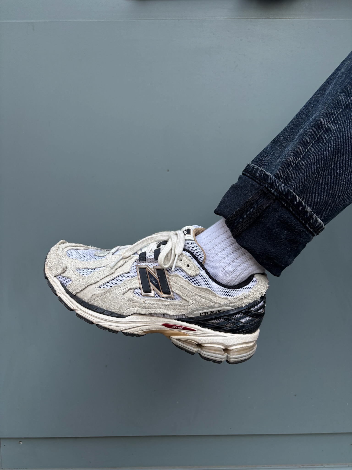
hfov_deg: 53.1
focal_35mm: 26
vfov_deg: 67.3
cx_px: 176
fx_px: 353
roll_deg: +0.0
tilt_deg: -4.7
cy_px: 235
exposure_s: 1/1616
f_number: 1.6
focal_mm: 5.96
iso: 50
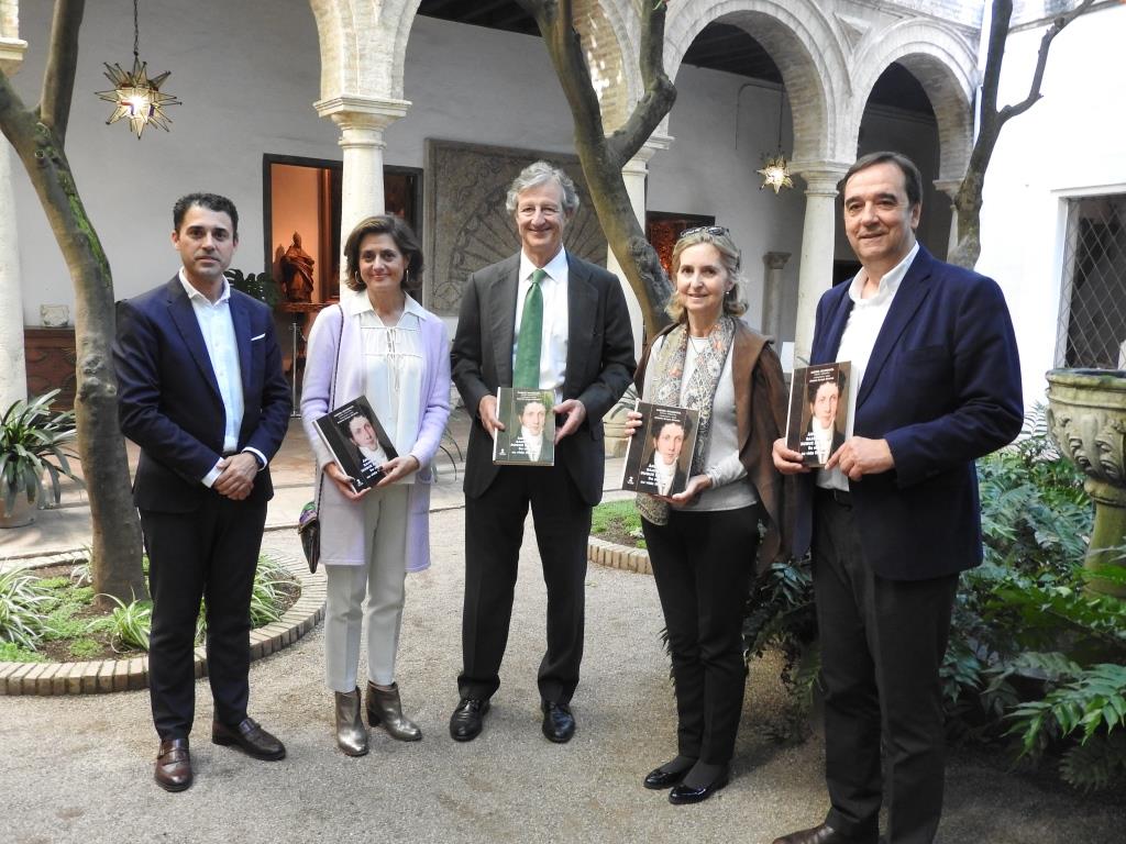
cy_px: 422
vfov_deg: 46.8
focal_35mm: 30
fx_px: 976
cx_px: 563
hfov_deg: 60.0
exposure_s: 1/20
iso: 400
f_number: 3.5
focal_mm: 5.4
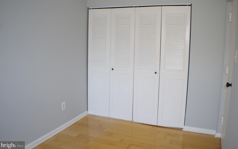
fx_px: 279
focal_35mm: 43
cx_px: 119
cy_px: 70
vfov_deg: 29.9
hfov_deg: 46.2
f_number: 4
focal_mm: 28.13
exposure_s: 1/125
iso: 400
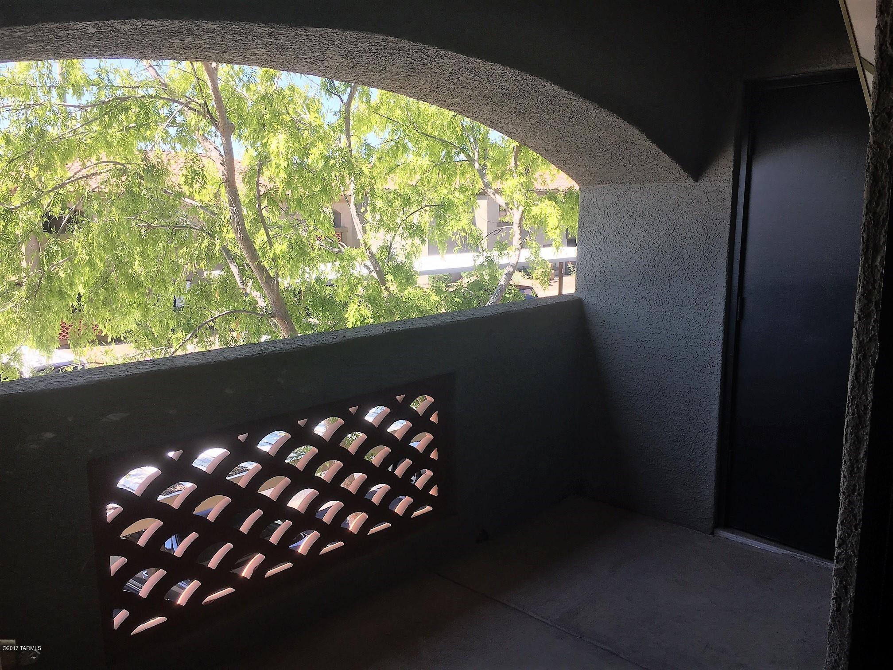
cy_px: 335
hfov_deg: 61.7
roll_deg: -0.2
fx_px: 748
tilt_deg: -9.3
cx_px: 446
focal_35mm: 29
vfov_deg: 48.2
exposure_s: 1/265
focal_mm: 4.15
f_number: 2.2
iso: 25
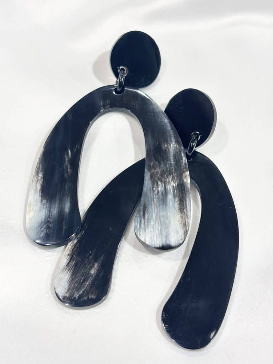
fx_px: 547
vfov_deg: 36.8
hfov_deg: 28.0
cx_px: 136
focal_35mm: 52
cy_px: 182
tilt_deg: -47.5
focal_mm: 5.96
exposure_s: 1/131
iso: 32
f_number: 1.6
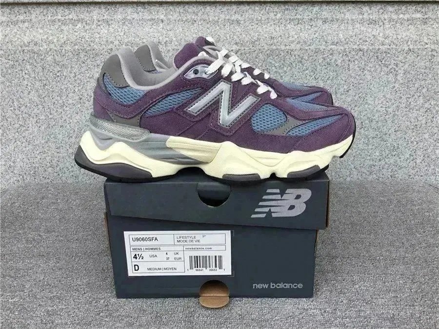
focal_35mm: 31
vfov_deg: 45.4
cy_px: 164
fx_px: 393
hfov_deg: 58.4
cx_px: 220
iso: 25
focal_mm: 3.3
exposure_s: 1/326
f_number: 2.4
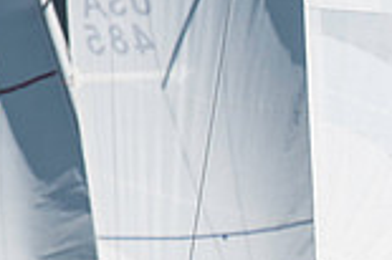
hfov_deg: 1.2
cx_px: 539
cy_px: 420
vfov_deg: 0.8
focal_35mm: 1683
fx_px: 18306
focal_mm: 300
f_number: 5.6
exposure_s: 1/3200
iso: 320
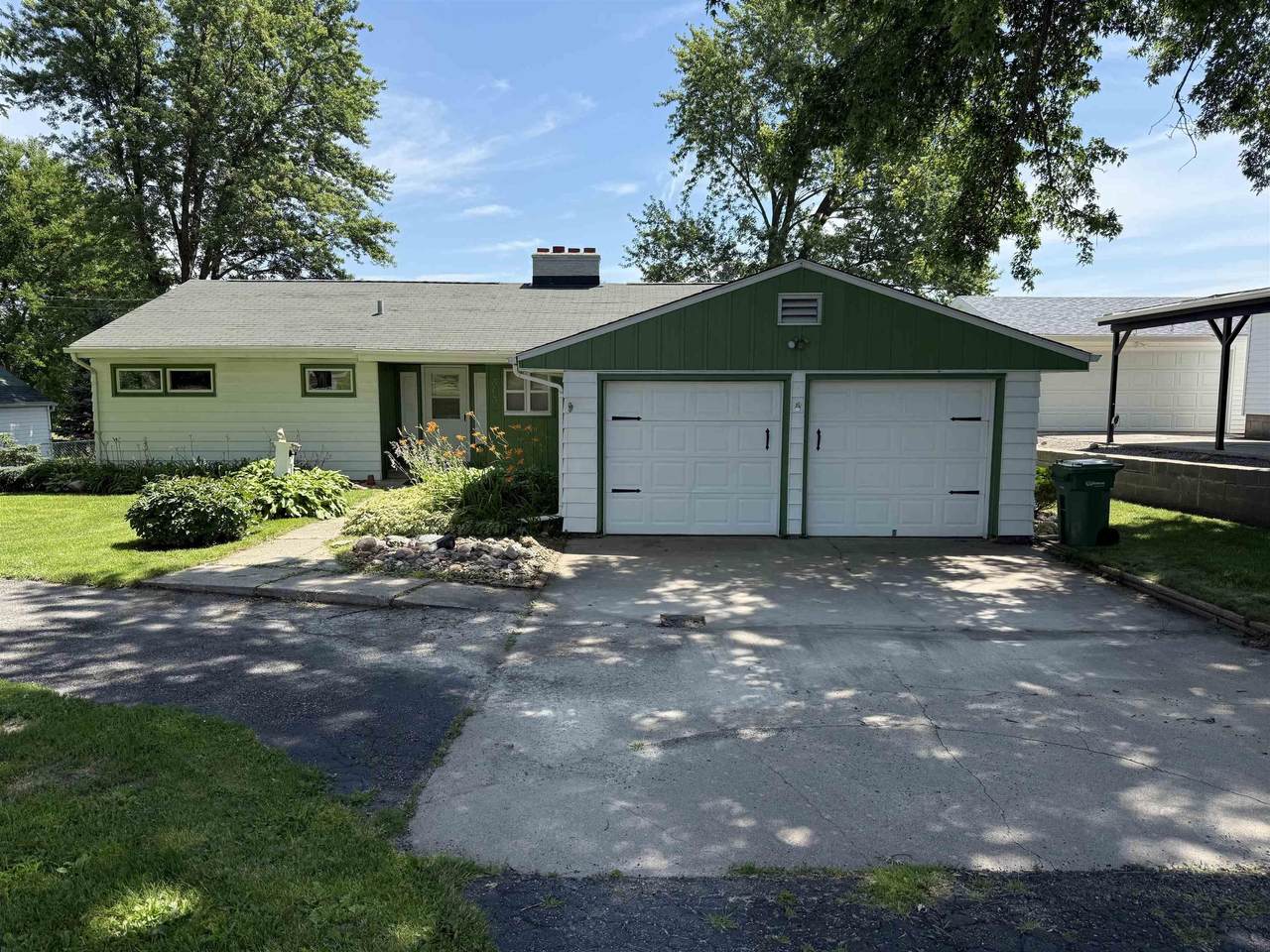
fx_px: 881
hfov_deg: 71.6
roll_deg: -0.1
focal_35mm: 24
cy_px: 476
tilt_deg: -5.4
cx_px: 635
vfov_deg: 56.8
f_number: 1.78
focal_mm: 6.76
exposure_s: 1/2703
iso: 100
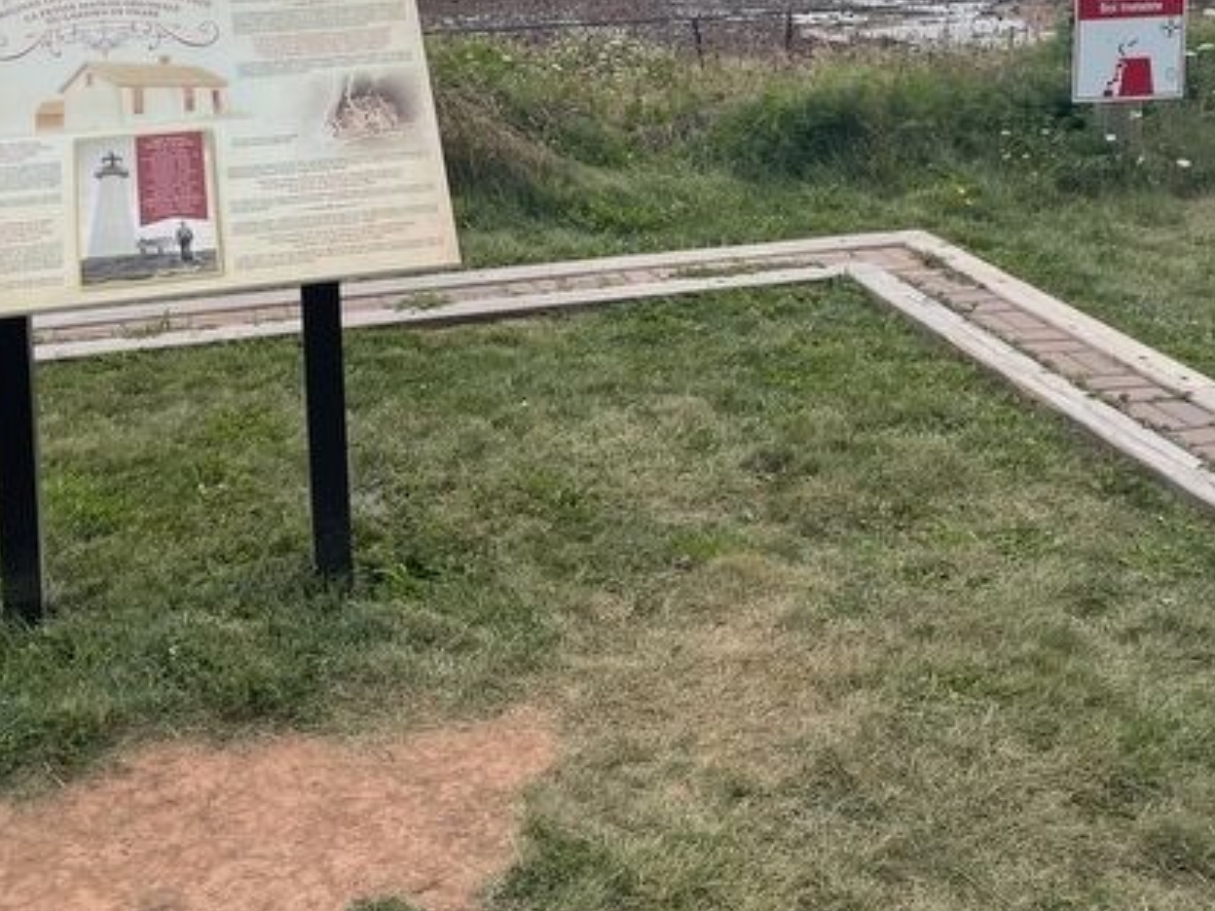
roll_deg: -0.7
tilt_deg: -8.1
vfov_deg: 27.8
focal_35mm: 50
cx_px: 578
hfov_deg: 38.2
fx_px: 1755
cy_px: 55
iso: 32
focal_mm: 4.2
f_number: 1.6
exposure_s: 1/6494
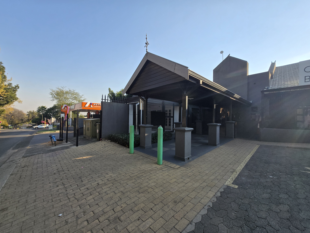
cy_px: 116
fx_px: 116
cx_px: 155
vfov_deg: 89.9
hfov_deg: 106.2
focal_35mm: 13
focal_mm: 1.7
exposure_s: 1/588
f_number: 2.2
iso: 25
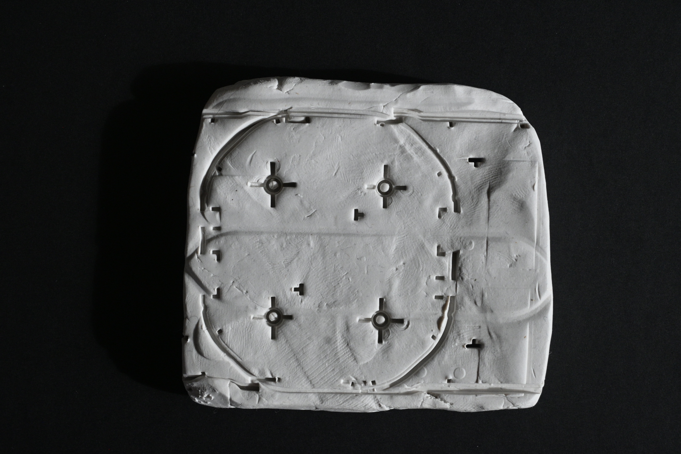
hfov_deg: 35.9
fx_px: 1050
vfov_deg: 24.4
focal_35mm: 56
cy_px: 227
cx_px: 340
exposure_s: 1/400
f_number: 10
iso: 800
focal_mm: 37
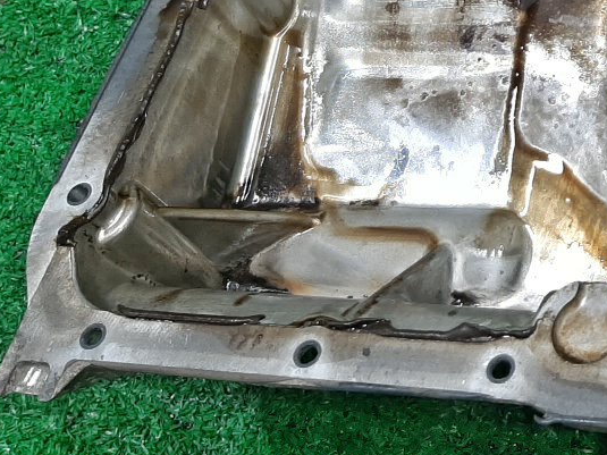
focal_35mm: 70
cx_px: 730
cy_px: 12
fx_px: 1227
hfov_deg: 25.0
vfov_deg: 20.4
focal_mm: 3.93
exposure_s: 1/50
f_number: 1.7
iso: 84
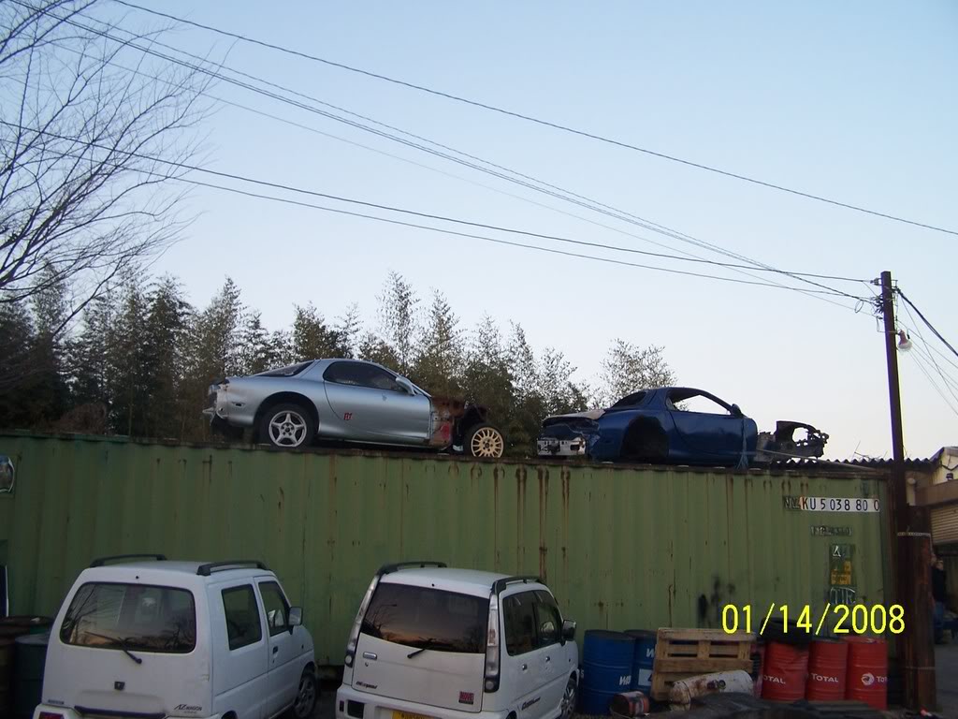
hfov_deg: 49.0
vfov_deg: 37.7
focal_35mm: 38
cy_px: 360
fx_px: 1052
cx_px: 479
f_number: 2.8
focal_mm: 6.3
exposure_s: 1/60
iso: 80
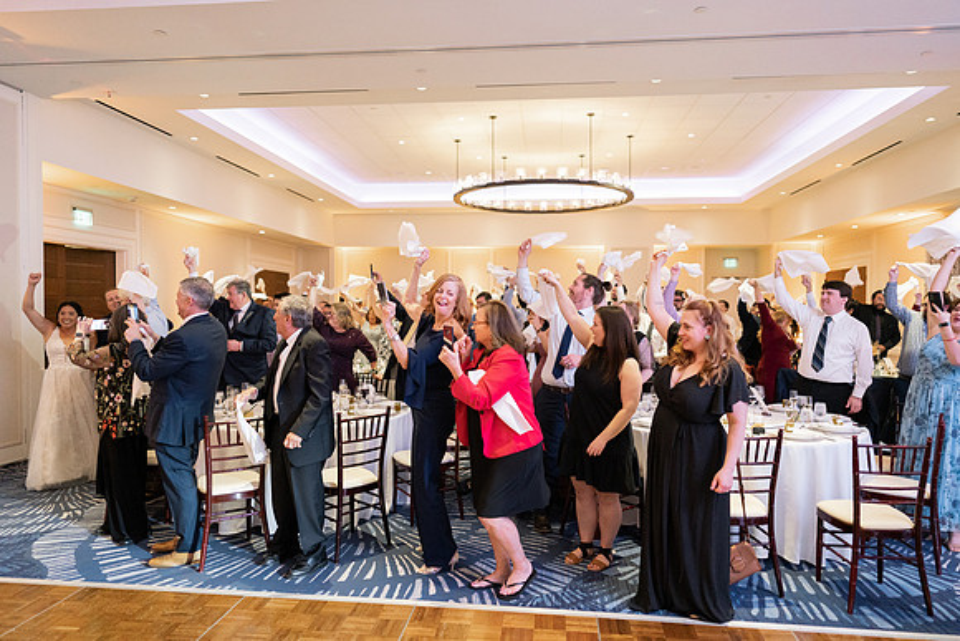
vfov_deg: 53.2
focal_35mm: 24
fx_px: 640
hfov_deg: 73.7
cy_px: 320
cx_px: 480
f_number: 1.4
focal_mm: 24
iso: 4000
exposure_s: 1/250
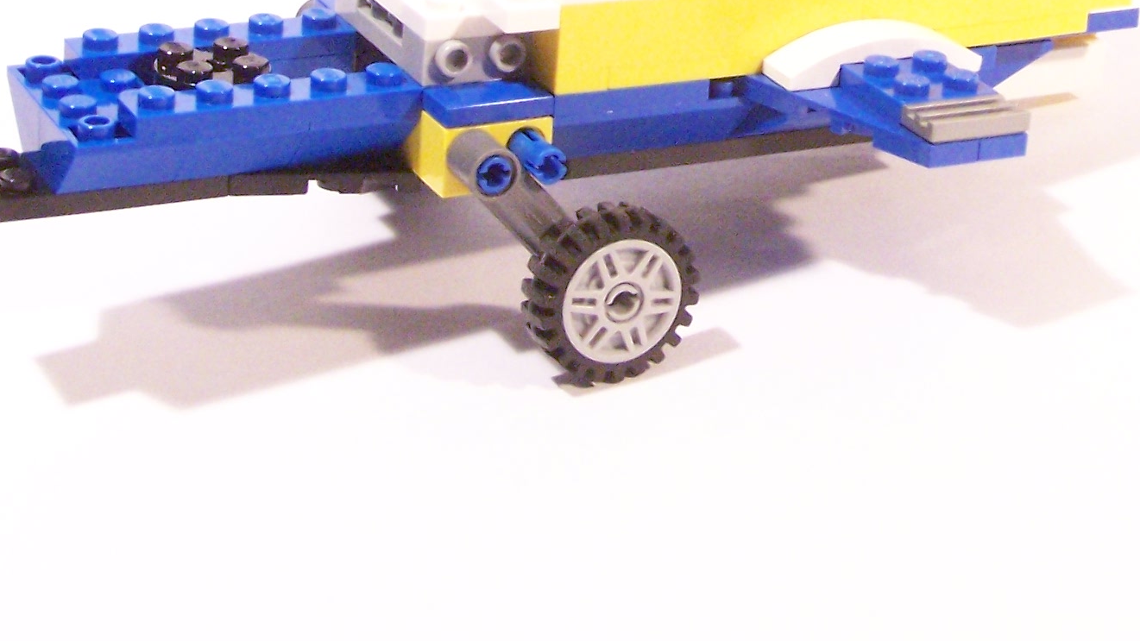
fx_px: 3083
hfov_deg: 20.7
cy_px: -179
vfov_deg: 11.6
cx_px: 931
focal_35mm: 102
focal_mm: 8
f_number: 3.6
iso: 400
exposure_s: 1/20
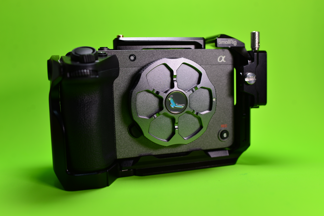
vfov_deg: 37.9
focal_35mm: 35
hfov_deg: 54.4
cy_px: 108
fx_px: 315
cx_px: 162
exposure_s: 1/125
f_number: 3.5
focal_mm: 35
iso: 125
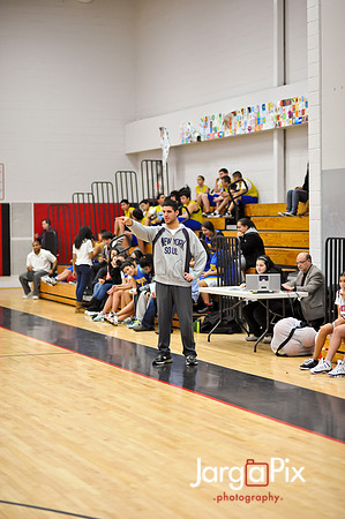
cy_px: 260
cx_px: 172
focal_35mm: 85
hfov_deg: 16.0
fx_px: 1225
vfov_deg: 23.9
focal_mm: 85
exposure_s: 1/500
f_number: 2
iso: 2200
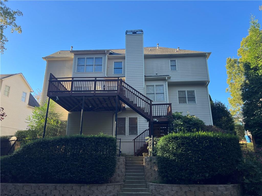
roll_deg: -0.2
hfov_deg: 67.3
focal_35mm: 26
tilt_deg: +18.3
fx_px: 197
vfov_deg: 53.1
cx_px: 131
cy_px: 98
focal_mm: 5.7
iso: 50
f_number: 1.5
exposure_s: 1/683
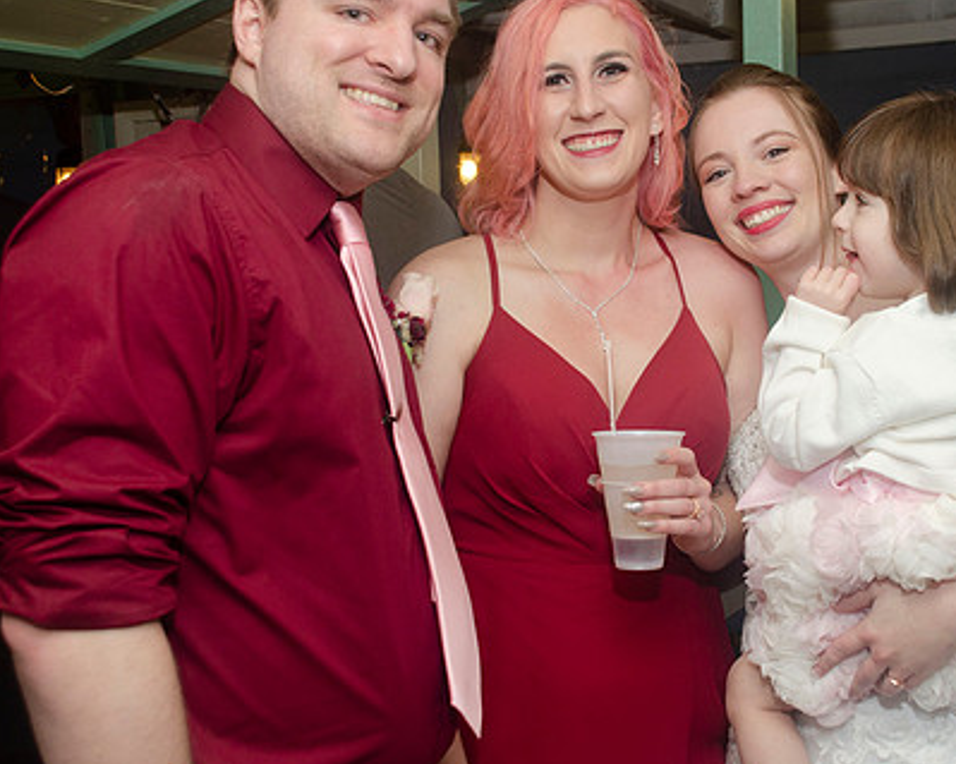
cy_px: 340
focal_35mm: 49
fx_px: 1386
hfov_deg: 37.7
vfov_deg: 30.8
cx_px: 633
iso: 400
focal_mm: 24
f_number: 5.6
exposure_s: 1/60
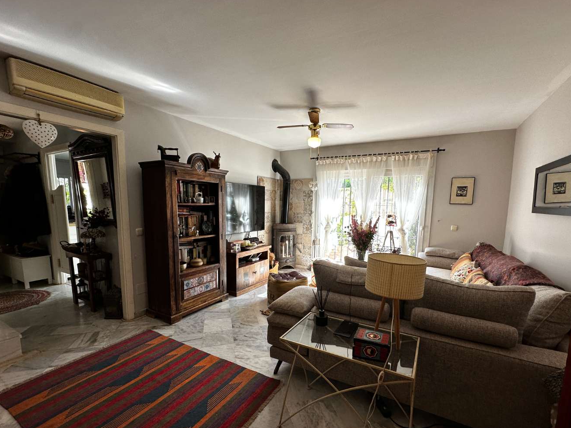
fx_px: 264
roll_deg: -1.0
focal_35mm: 16
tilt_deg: -7.6
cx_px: 296
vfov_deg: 77.8
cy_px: 240
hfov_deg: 94.5
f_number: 2.2
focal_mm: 2.22
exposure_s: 1/99
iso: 64
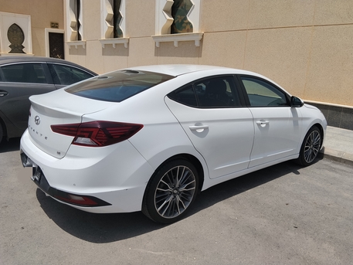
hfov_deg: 61.6
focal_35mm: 29
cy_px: 132
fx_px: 296
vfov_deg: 48.2
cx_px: 176
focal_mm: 3.96
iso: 50
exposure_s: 1/3349
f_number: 1.8
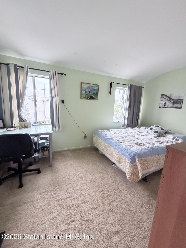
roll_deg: -3.0
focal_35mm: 14
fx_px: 100
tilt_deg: -10.4
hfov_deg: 85.7
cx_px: 93
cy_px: 124
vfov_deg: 102.1
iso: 320
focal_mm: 2.22
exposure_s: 1/75
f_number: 2.2
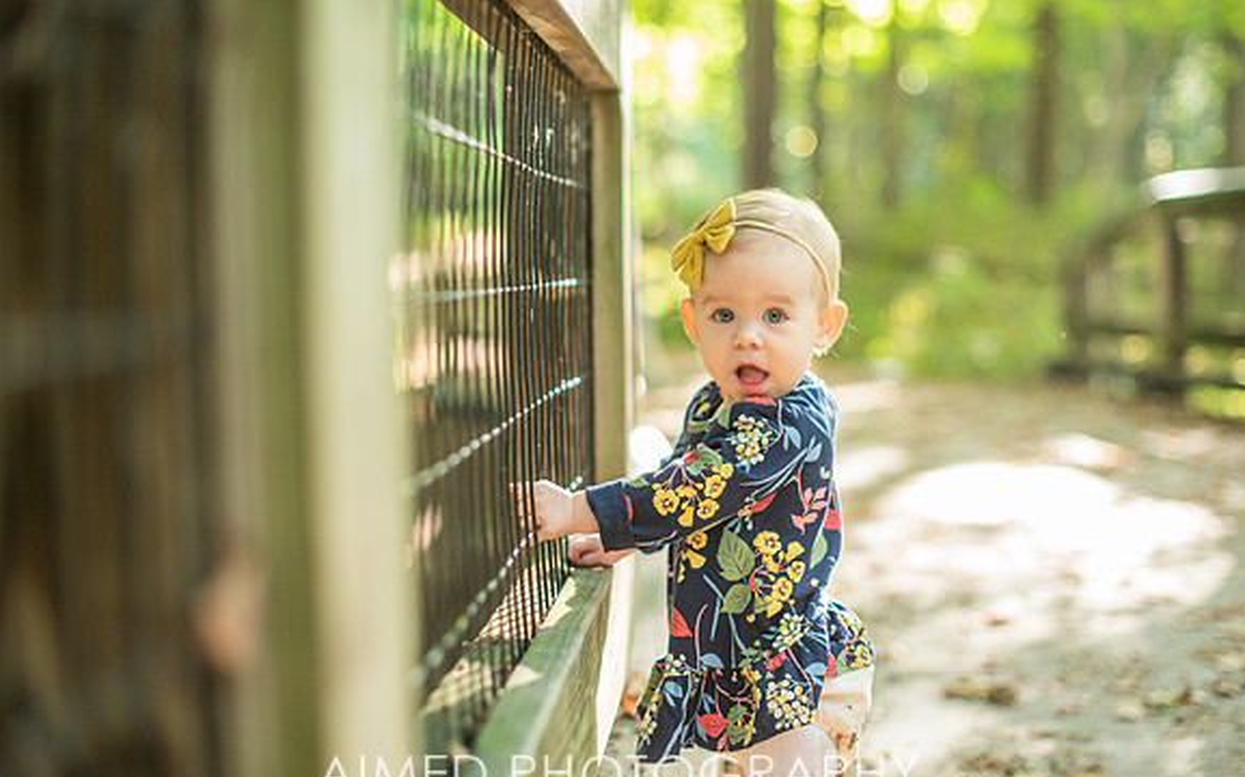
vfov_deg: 23.5
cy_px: 368
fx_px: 1865
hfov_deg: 36.9
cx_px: 667
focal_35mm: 55
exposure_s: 1/250
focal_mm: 50
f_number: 2
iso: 1000
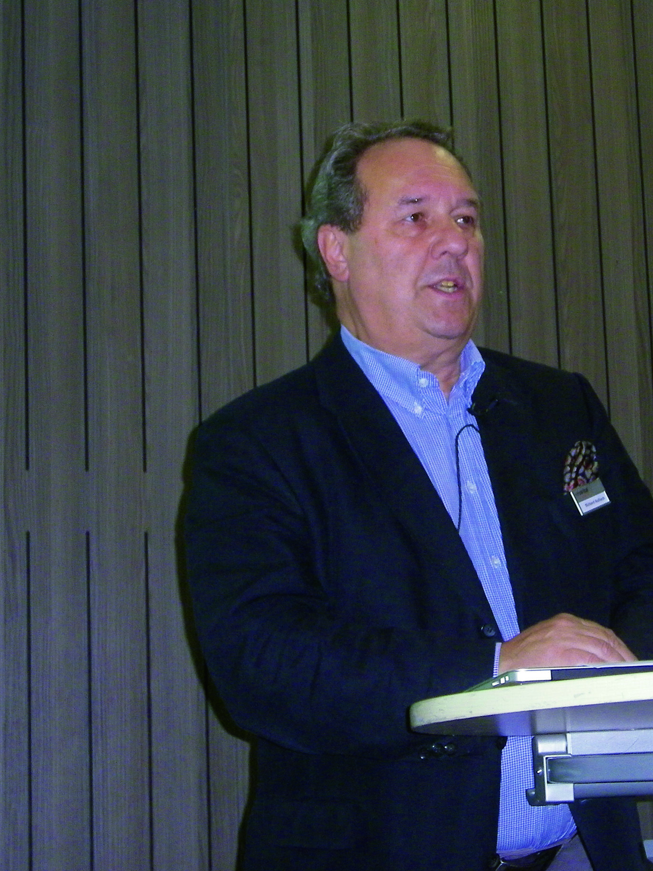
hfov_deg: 19.1
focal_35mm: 77
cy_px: 452
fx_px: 1937
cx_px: 438
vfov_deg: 25.3
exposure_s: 1/30
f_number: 3.7
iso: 250
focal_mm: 9.8
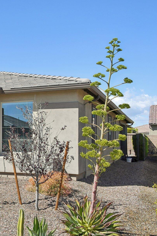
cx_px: -41
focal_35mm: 51
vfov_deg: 38.9
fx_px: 334
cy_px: 121
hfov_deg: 23.7
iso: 100
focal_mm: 20
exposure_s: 1/320
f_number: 8
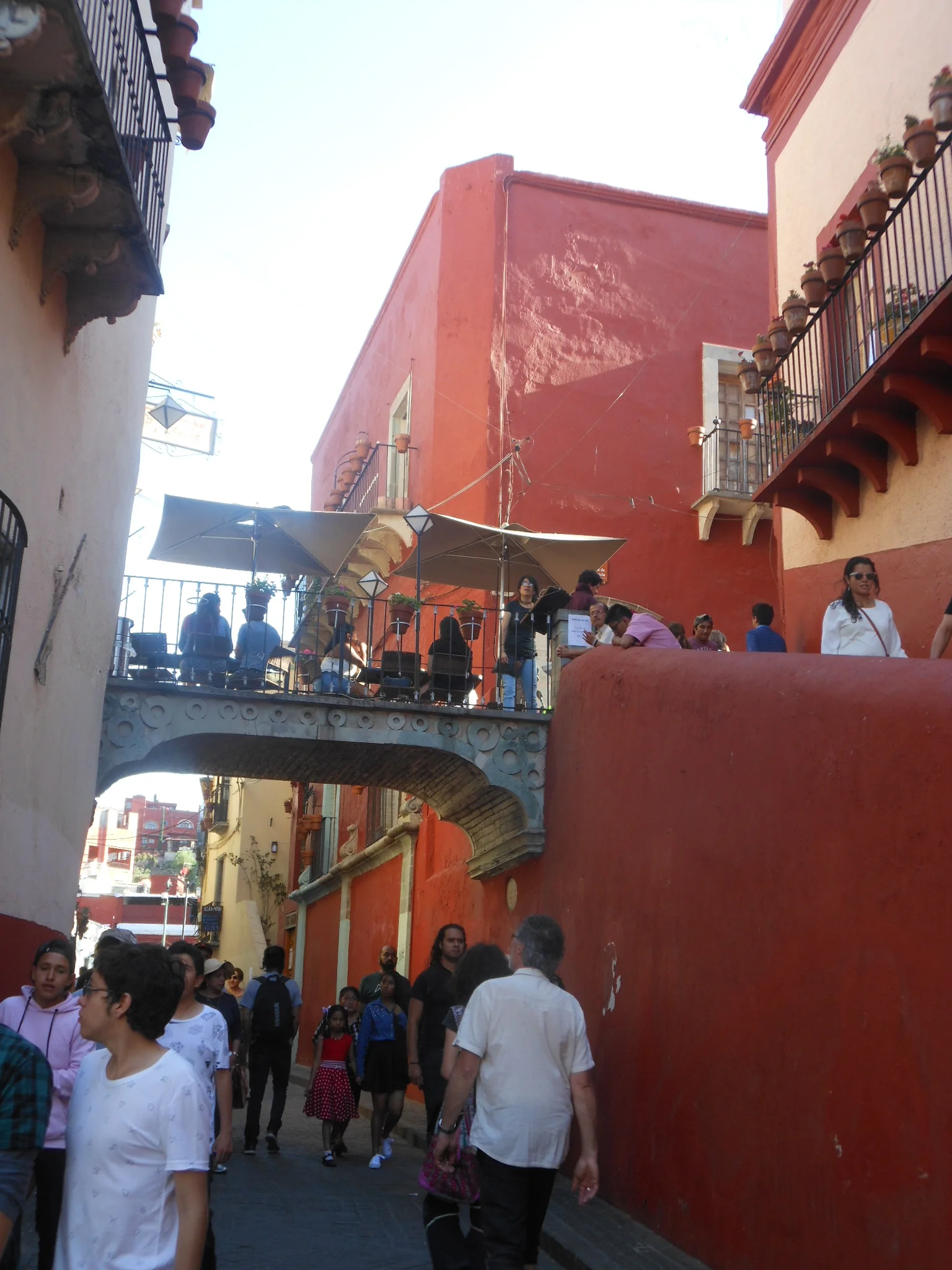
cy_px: 635
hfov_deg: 33.6
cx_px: 476
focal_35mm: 43
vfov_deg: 43.9
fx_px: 1577
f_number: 3.8
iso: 80
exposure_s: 1/80
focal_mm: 7.7
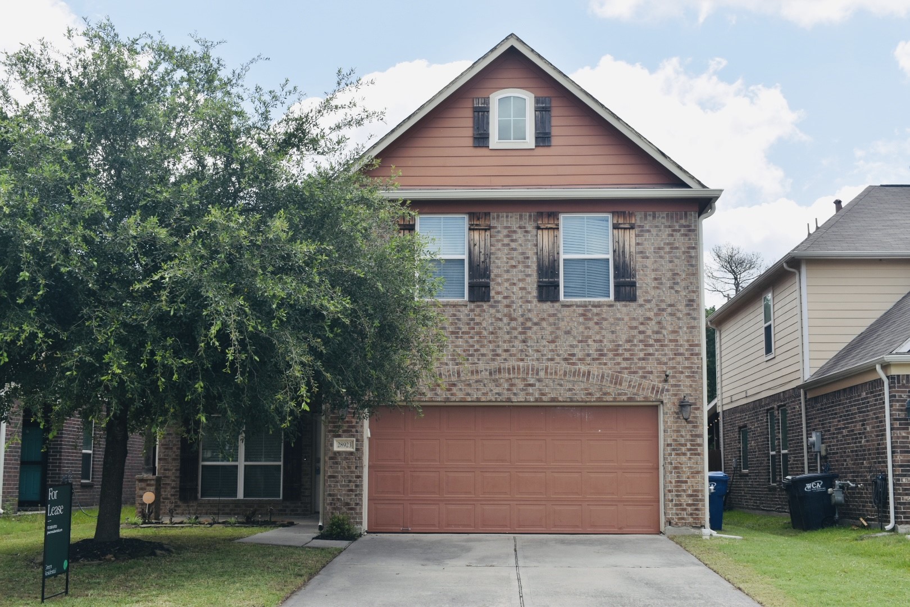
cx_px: 455
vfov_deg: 28.9
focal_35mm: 46
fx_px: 1175
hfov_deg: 42.3
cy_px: 304
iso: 100
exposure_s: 1/200
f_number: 9
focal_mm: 31
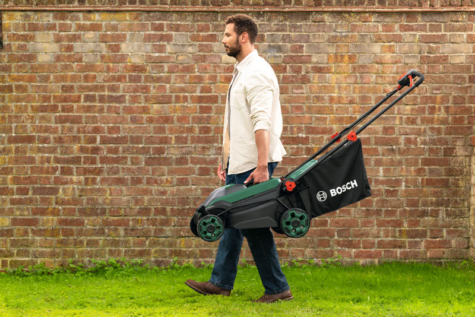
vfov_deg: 15.2
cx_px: 238
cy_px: 158
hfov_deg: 22.6
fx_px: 1188
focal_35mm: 90
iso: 400
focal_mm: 90
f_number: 6.3
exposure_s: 1/125
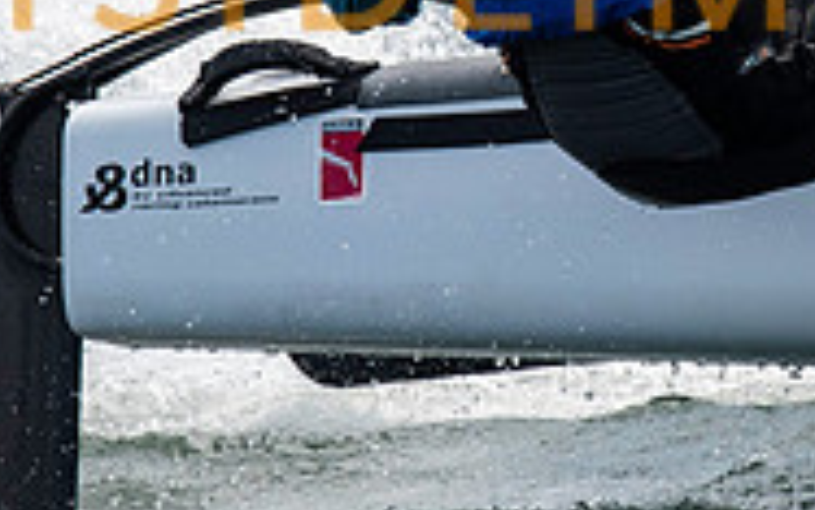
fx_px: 31594
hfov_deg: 1.5
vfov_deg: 0.9
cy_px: -59
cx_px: 601
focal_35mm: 1422
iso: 400
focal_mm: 300
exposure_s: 1/5000
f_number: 5
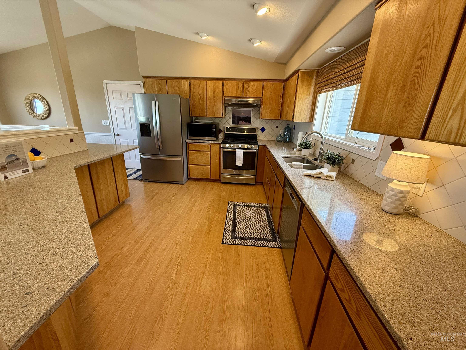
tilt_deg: -18.2
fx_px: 188
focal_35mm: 14
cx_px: 233
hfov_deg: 102.1
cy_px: 175
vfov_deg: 85.7
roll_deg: -2.4
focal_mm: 2.22
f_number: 2.2
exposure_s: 1/120
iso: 250
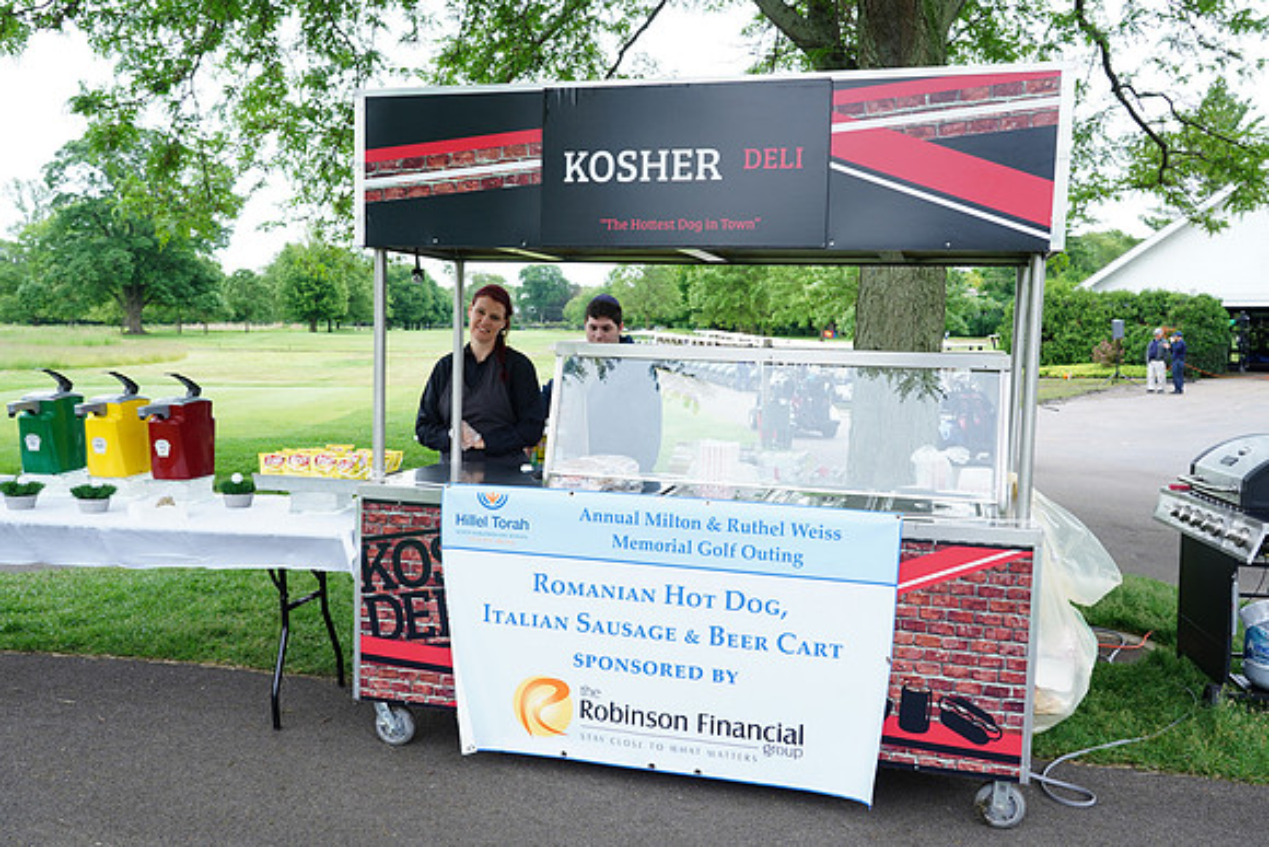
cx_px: 634
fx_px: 1058
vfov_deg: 43.6
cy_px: 424
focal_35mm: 30
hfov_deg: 61.9
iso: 250
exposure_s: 1/100
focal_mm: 30
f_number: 7.1
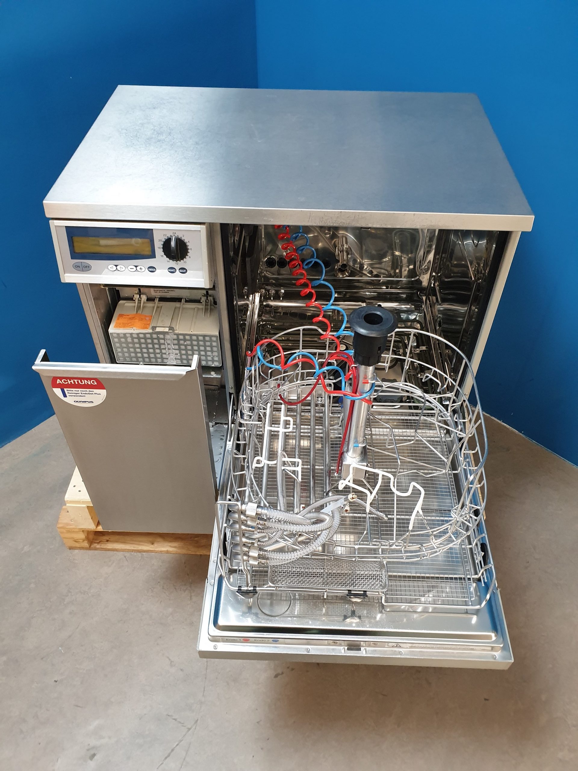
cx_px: 289
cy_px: 386
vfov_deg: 67.3
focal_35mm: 26
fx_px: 579
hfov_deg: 53.1
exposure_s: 1/50
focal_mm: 4.3
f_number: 2.4
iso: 400
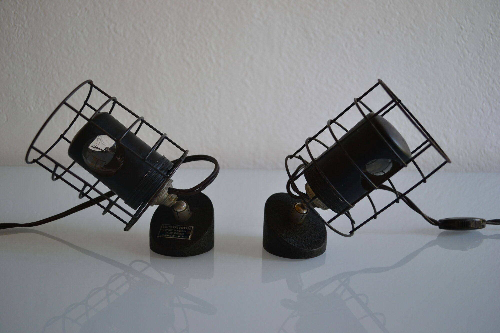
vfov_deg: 43.6
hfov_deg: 61.9
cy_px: 166
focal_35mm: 30
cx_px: 250
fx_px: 417
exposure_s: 1/40
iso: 400
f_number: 3.8
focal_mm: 20
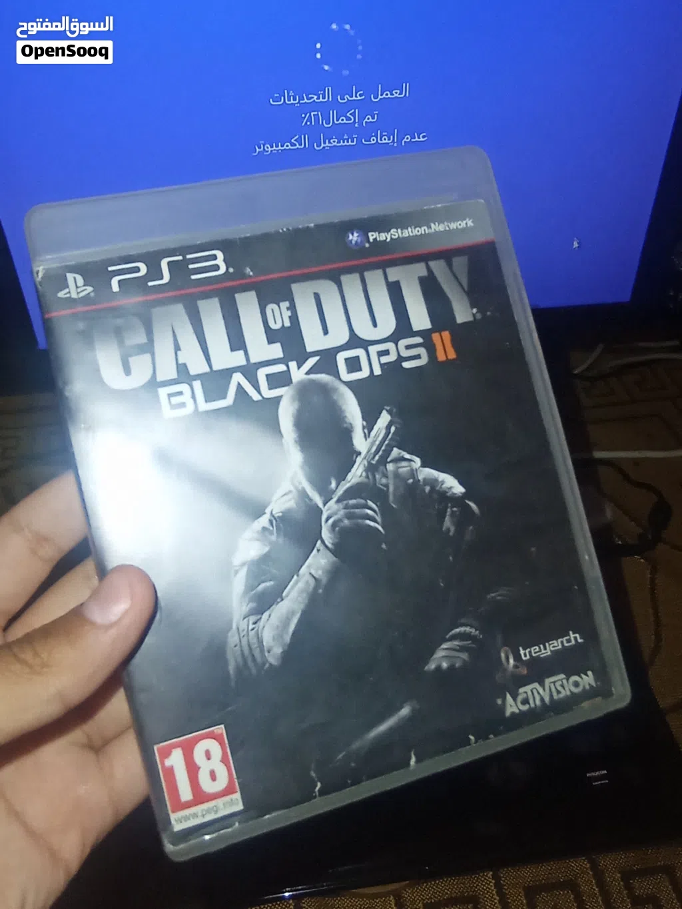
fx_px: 420
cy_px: 454
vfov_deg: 94.5
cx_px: 341
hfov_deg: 78.1
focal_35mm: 16
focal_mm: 1.65
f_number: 2.2
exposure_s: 1/50
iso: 160
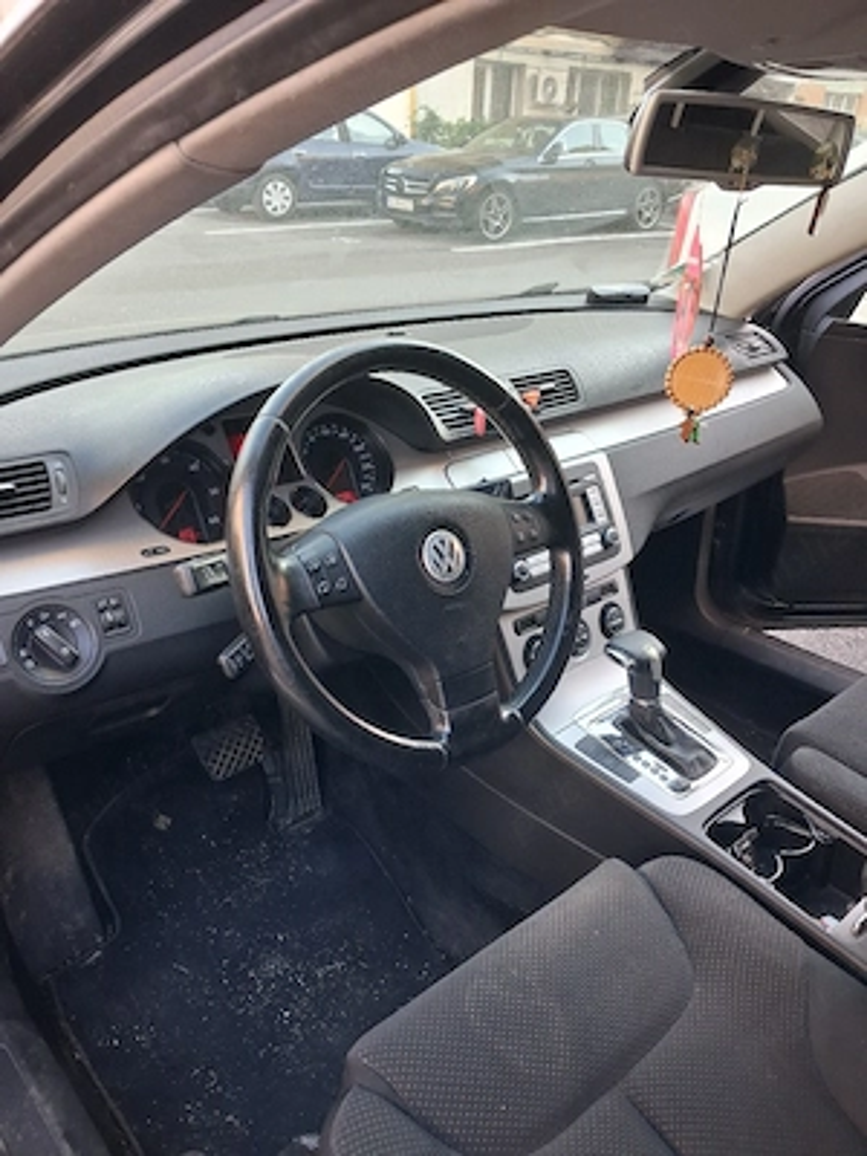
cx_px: 434
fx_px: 902
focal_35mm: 27
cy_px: 578
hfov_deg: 51.4
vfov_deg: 65.3
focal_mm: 4
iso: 200
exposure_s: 1/100
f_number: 1.8
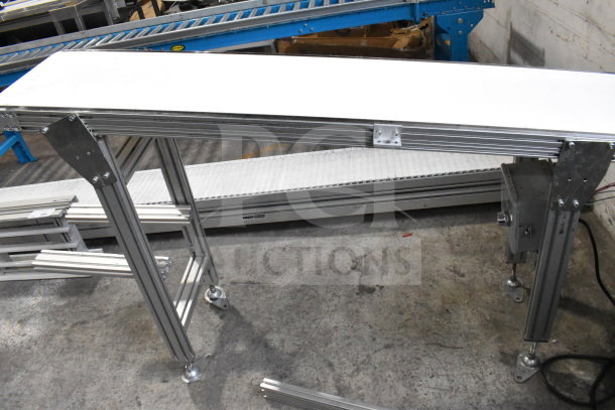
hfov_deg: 67.4
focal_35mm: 27
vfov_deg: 48.0
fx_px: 461
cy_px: 205
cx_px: 308
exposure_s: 1/500
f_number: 11
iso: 6400
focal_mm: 18
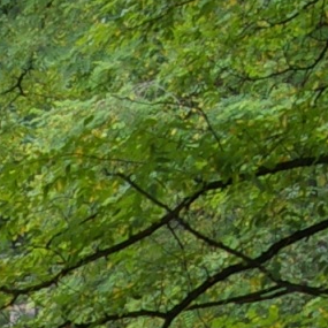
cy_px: 911
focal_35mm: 377
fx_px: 4037
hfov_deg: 4.6
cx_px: -418
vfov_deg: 4.5
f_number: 4.5
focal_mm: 35
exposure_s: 1/40
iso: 200
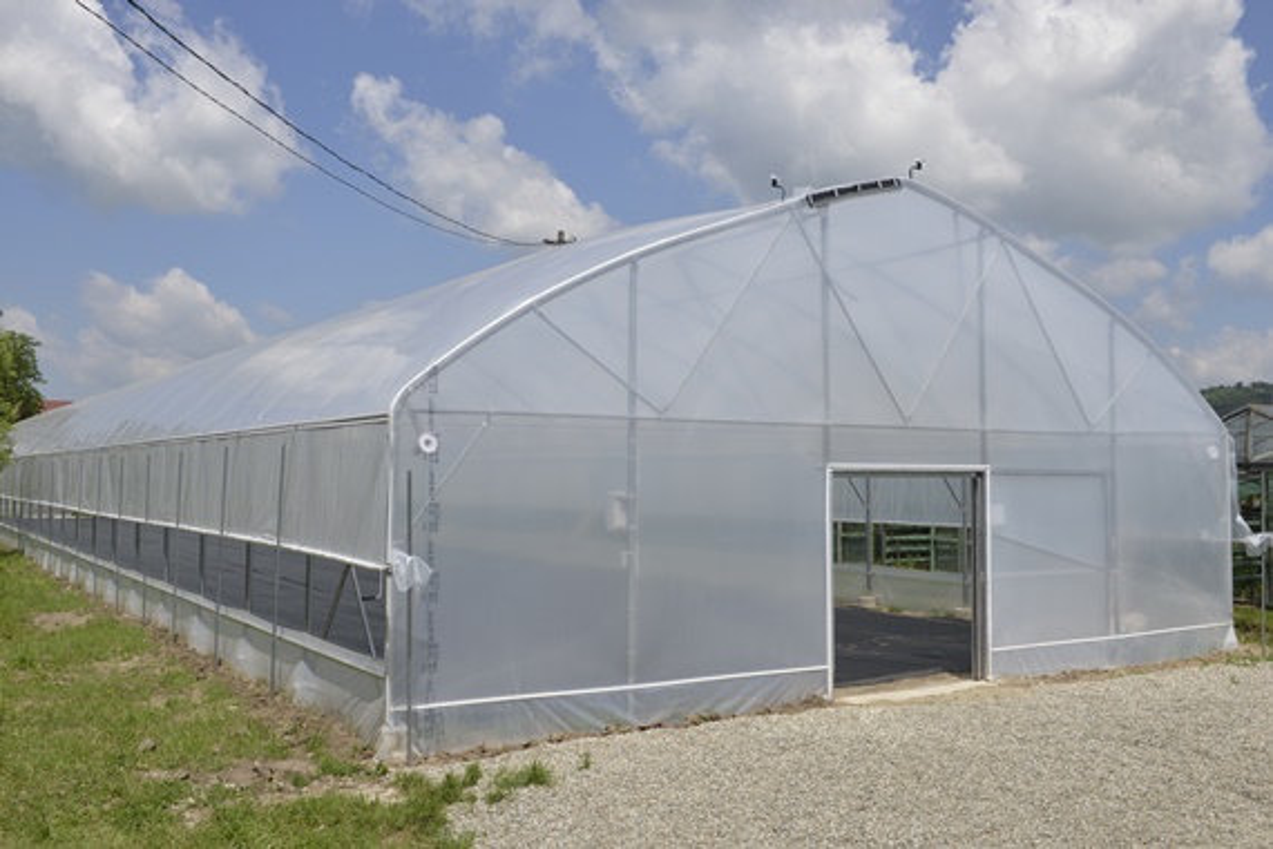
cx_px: 636
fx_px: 1238
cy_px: 424
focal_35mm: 35
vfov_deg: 37.9
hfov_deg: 54.4
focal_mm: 35
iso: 200
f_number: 14
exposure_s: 1/200
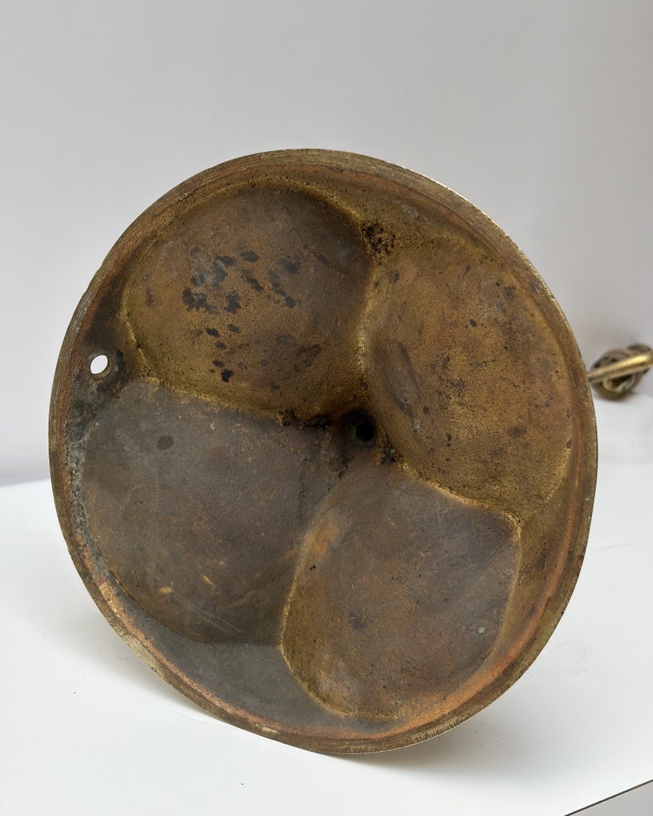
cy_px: 414
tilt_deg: -18.1
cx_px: 330
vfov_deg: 34.1
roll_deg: -4.4
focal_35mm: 55
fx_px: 1328
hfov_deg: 27.6
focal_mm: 5.96
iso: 40
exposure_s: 1/121
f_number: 1.6
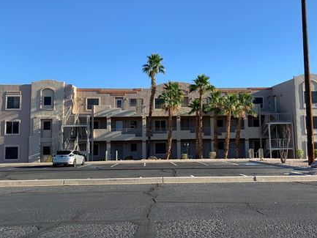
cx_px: 171
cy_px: 111
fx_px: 275
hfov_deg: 59.9
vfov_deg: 46.8
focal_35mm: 30
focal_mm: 4.25
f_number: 1.8
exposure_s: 1/1314
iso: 25
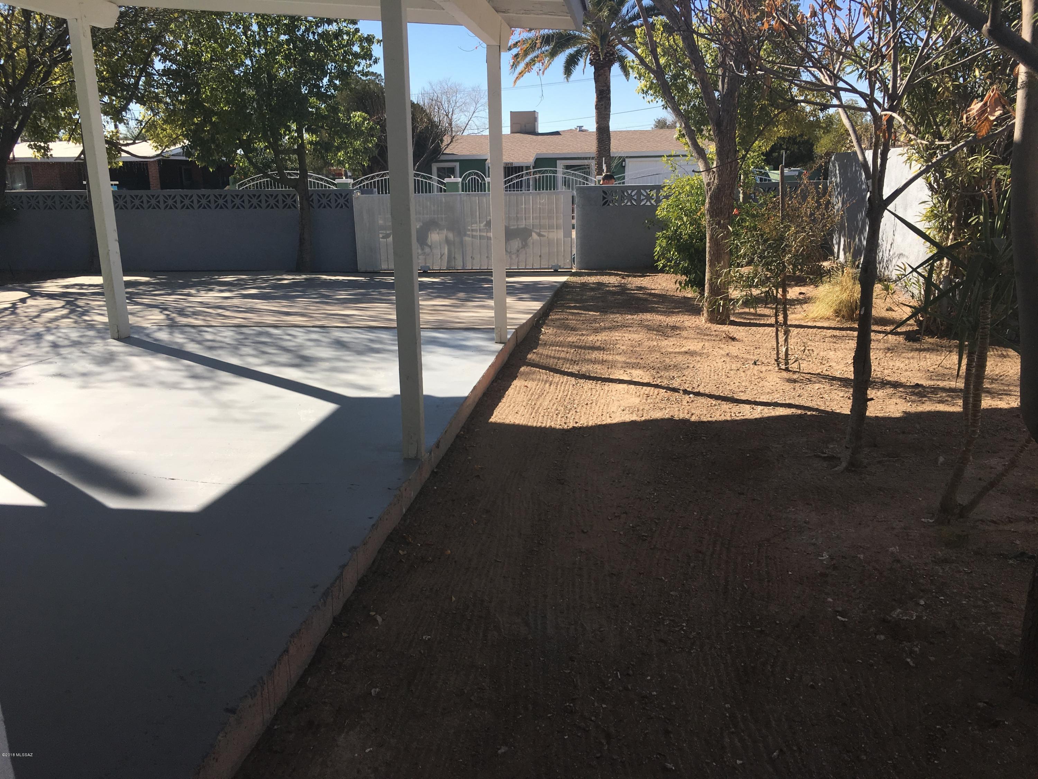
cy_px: 390
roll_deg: +1.2
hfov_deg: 61.7
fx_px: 870
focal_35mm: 29
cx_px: 519
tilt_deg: -13.0
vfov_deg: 48.2
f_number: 2.2
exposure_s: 1/1166
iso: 25
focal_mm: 4.15
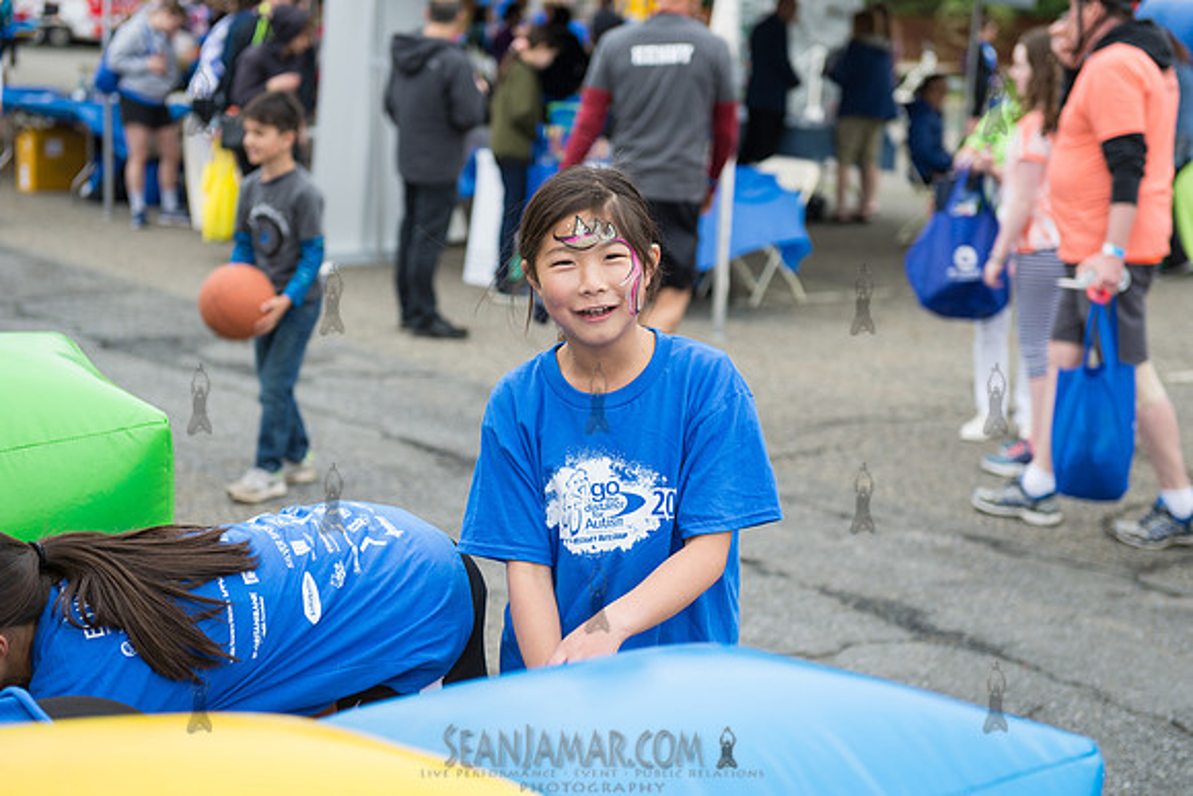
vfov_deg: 21.9
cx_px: 596
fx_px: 2055
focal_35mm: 62
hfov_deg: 32.4
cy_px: 398
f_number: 3.5
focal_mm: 62
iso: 200
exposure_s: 1/800
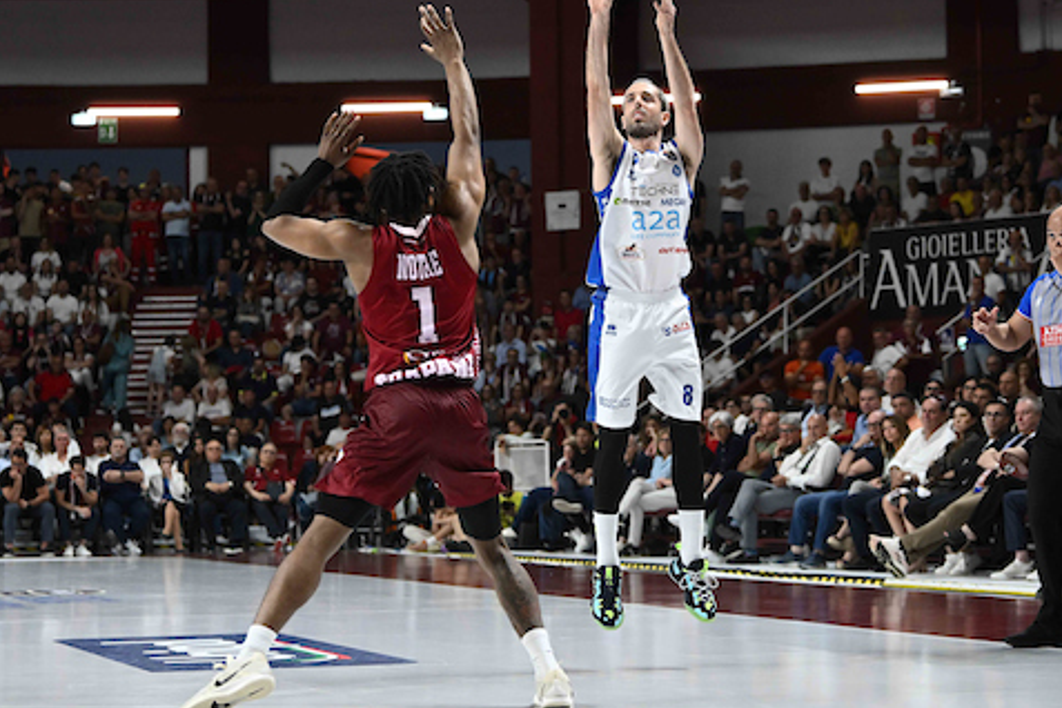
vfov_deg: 15.5
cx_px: 610
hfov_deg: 23.1
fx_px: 2596
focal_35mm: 88
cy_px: 292
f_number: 3.5
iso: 2500
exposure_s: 1/1250
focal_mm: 70
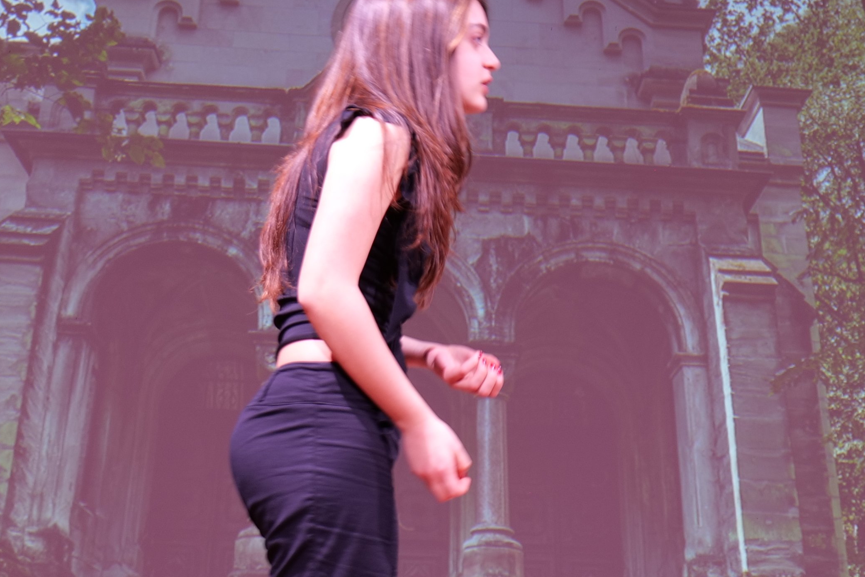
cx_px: 874
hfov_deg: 14.3
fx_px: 3388
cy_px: 206
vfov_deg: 9.7
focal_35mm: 141
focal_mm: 49
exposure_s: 1/6
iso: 400
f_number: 5.3
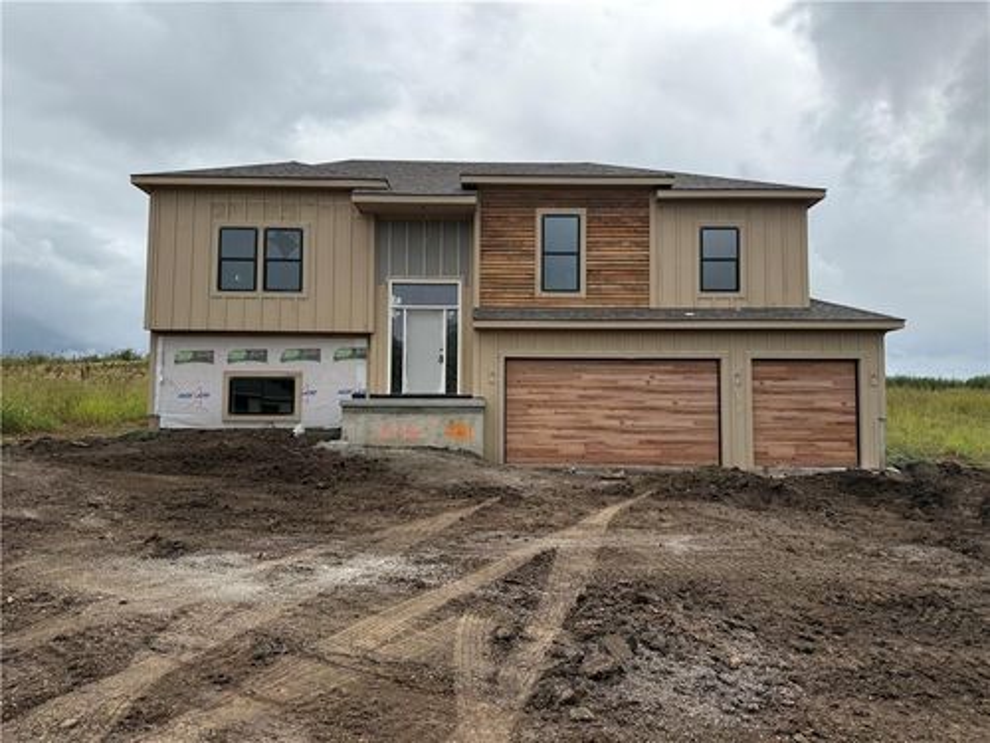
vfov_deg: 56.8
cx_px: 495
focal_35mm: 24
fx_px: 686
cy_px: 372
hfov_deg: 71.6
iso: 100
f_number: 1.78
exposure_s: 1/8130
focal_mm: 6.76
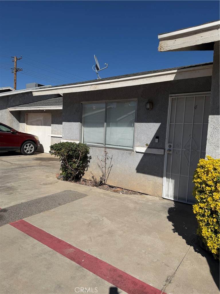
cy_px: 147
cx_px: 110
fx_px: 203
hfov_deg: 56.8
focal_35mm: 24
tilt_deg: -4.3
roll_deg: -4.4
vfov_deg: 71.6
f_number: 1.78
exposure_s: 1/10309
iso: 80
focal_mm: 6.76
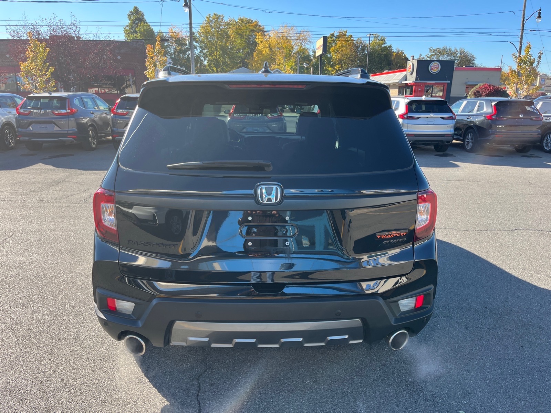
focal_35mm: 26
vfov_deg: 53.1
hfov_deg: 67.3
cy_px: 206
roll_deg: -0.2
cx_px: 276
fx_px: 414
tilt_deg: -14.8
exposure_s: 1/727
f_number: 1.6
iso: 50
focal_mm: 5.1
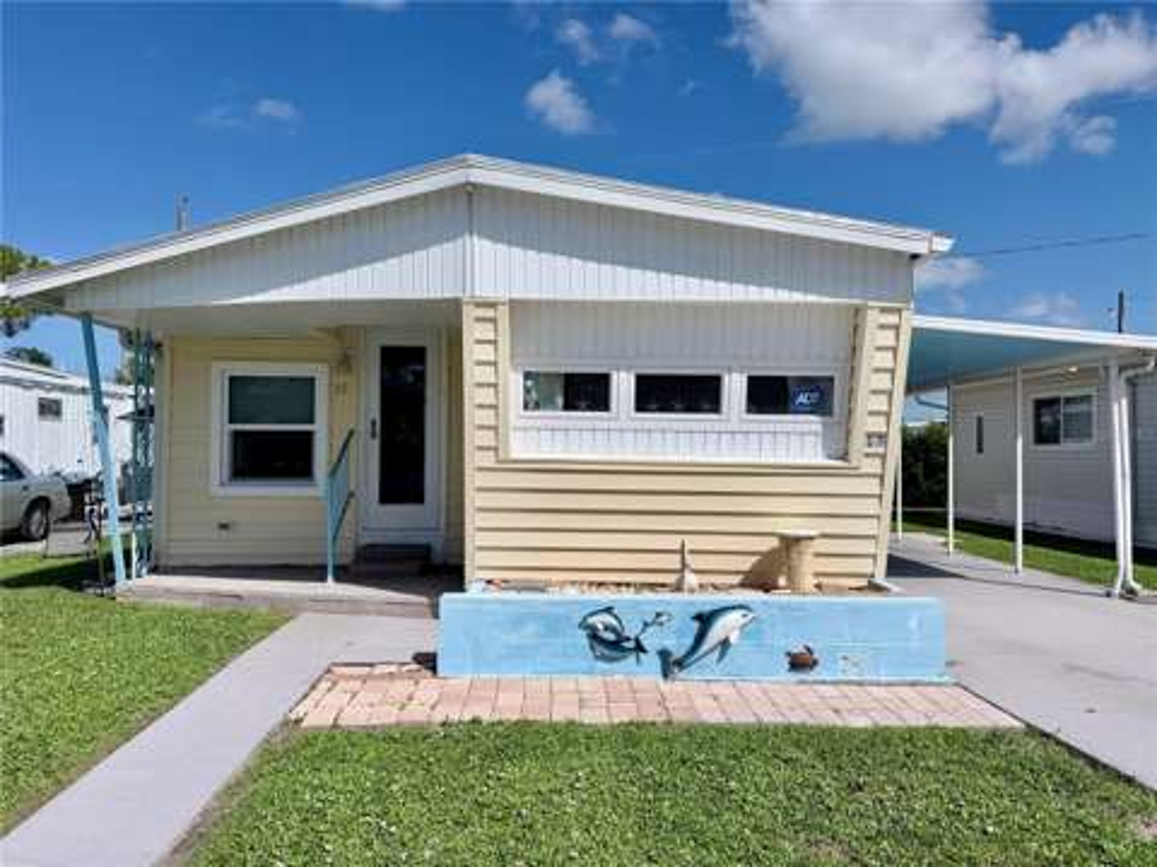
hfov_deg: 71.6
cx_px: 578
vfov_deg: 56.8
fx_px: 802
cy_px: 434
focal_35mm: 24
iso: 80
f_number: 1.78
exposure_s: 1/14286
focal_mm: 6.76
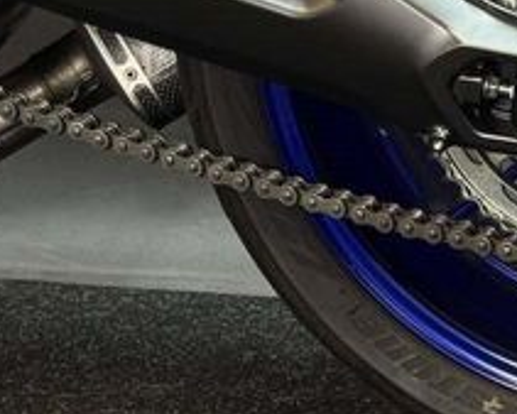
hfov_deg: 13.1
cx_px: 649
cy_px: -12
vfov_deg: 10.8
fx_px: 2174
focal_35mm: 142
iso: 250
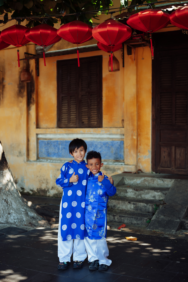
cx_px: 94
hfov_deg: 27.0
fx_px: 392
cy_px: 141
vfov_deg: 39.6
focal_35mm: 50
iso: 320
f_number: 2.5
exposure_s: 1/640
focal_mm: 50
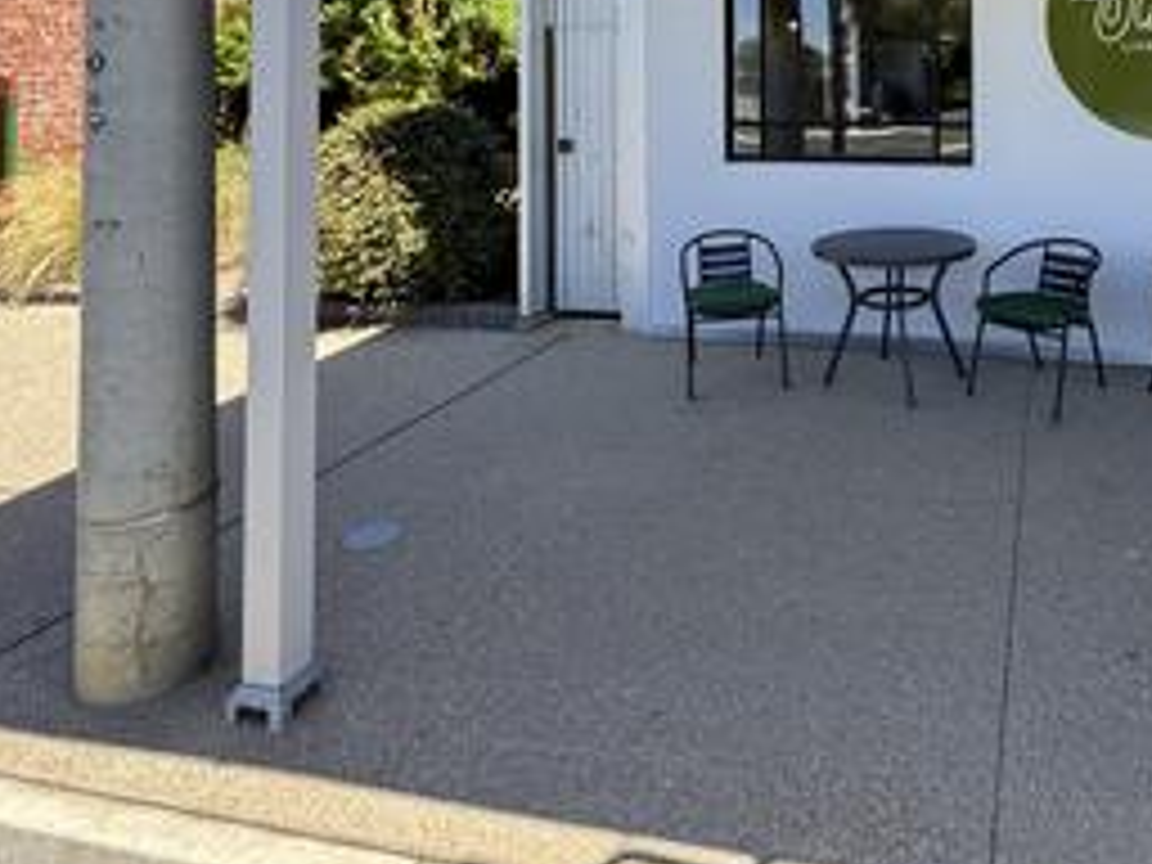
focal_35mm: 28
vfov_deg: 44.8
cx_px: 846
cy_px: 72
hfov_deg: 60.4
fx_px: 932
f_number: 2.2
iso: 40
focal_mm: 2.22
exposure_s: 1/438
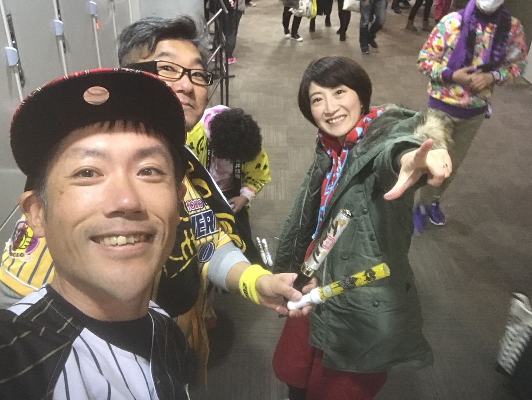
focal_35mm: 32
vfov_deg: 44.2
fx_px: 492
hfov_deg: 56.8
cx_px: 266
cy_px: 200
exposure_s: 1/20
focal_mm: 2.87
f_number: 2.2
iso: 200
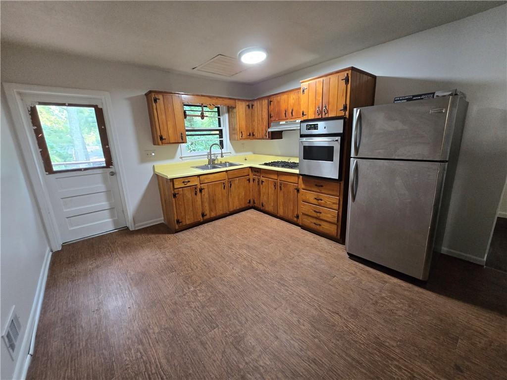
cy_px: 190
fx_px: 190
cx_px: 254
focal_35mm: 13
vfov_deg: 89.9
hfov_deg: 106.2
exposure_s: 1/60
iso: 640
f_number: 2.2
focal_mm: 2.2
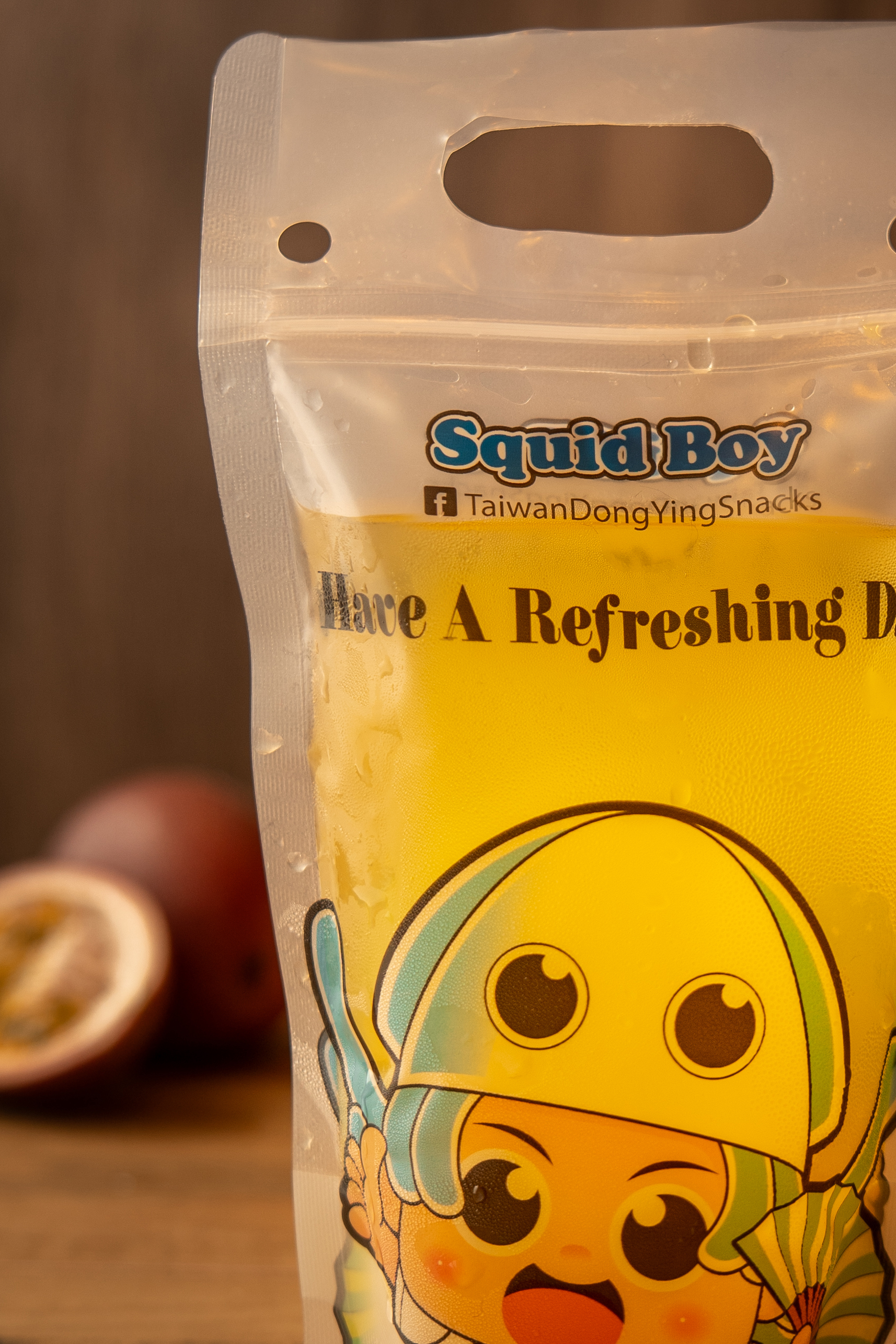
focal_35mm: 105
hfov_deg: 13.0
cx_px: 662
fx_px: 3920
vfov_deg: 19.4
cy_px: 454
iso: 100
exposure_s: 1/160
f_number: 2.8
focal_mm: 45
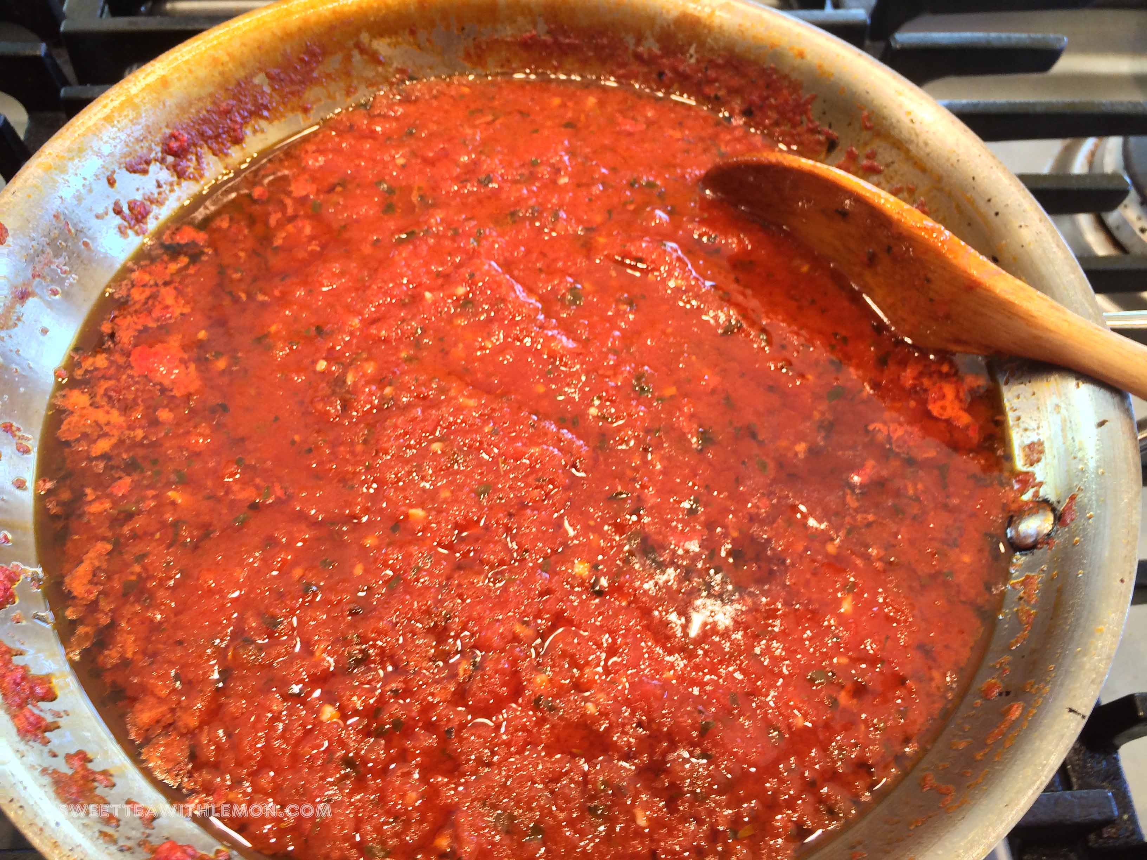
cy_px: 430
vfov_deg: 46.8
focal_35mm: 30
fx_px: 994
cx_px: 574
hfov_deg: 60.0
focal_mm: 4.12
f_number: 2.2
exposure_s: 1/30
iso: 50
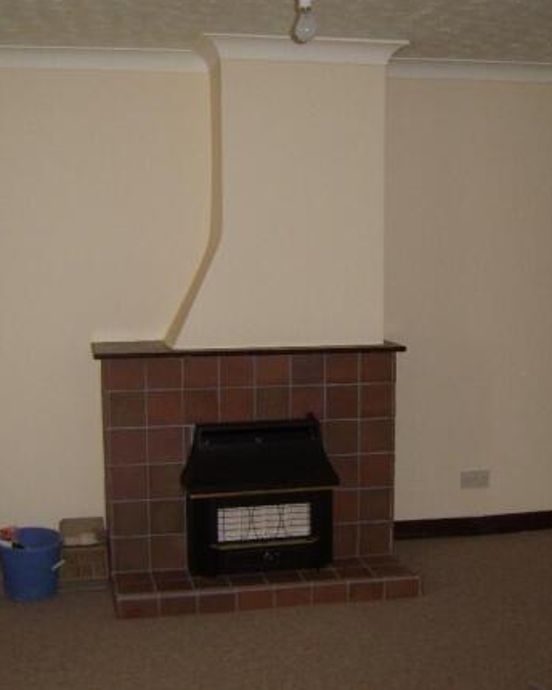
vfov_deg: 44.8
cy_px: 341
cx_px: 299
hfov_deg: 36.5
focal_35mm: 41
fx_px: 837
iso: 141
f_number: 2.7
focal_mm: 8.13
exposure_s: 1/30
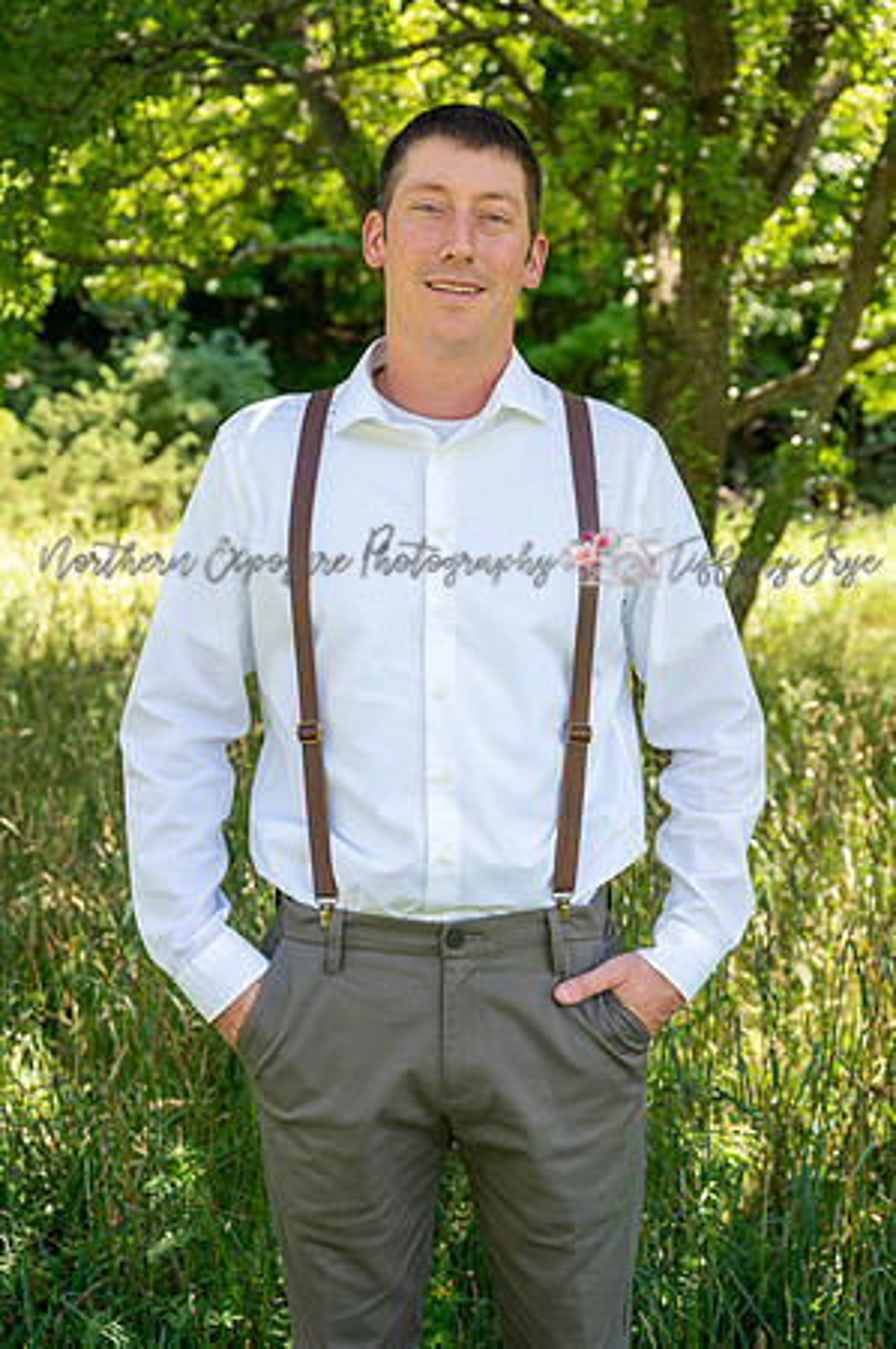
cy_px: 674
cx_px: 448
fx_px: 1684
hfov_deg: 29.8
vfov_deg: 43.6
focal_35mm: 45
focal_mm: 45
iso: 250
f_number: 4
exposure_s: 1/250
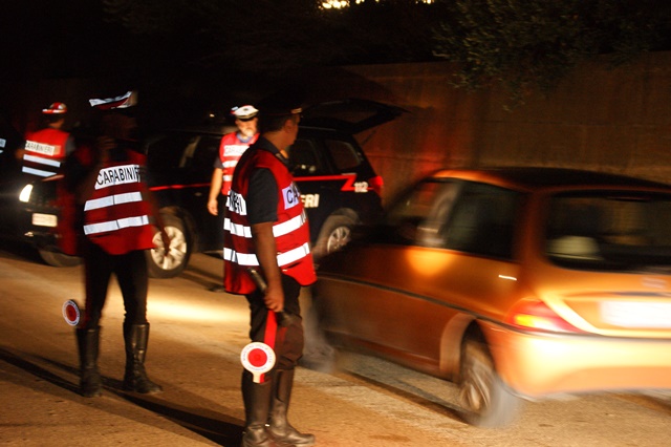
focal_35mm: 105
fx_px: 1956
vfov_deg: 13.0
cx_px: 336
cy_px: 224
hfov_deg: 19.5
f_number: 4.5
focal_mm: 70
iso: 800
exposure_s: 1/8
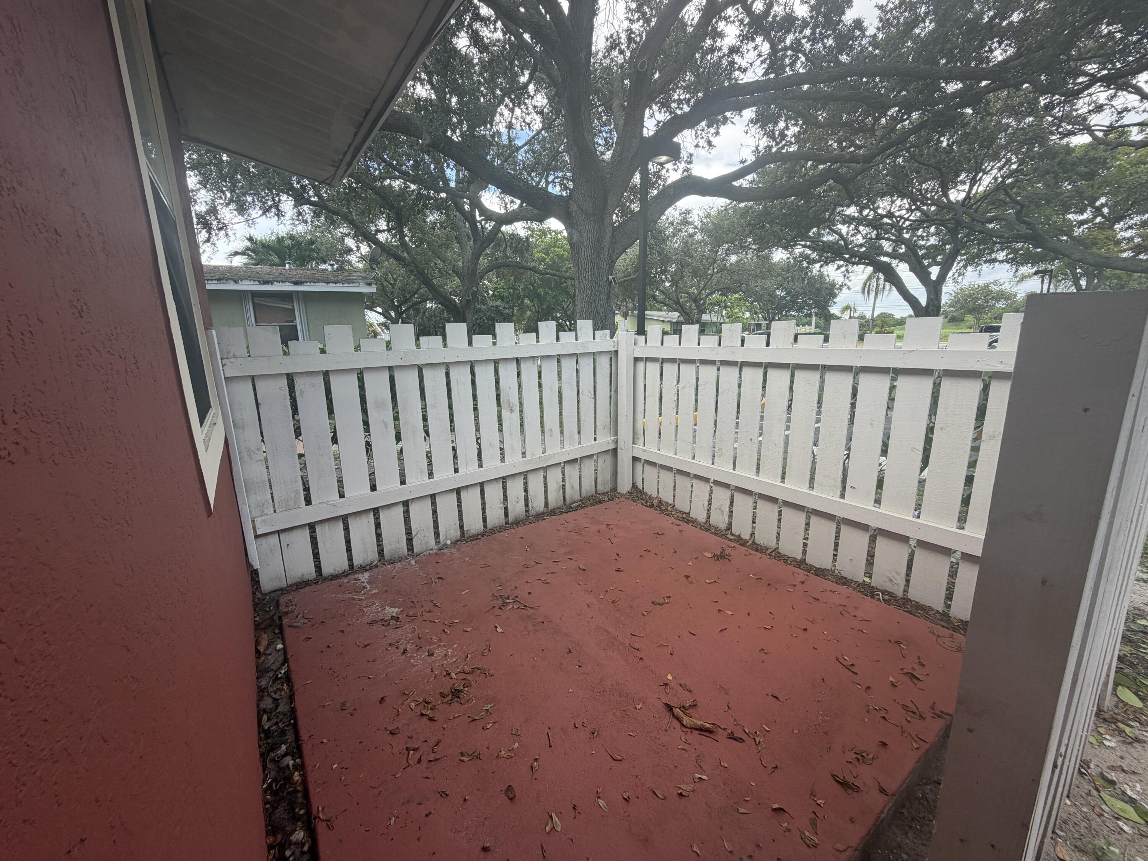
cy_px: 430
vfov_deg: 85.7
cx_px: 574
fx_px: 464
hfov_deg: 102.1
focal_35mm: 14
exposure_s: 1/212
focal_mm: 2.22
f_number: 2.2
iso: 40
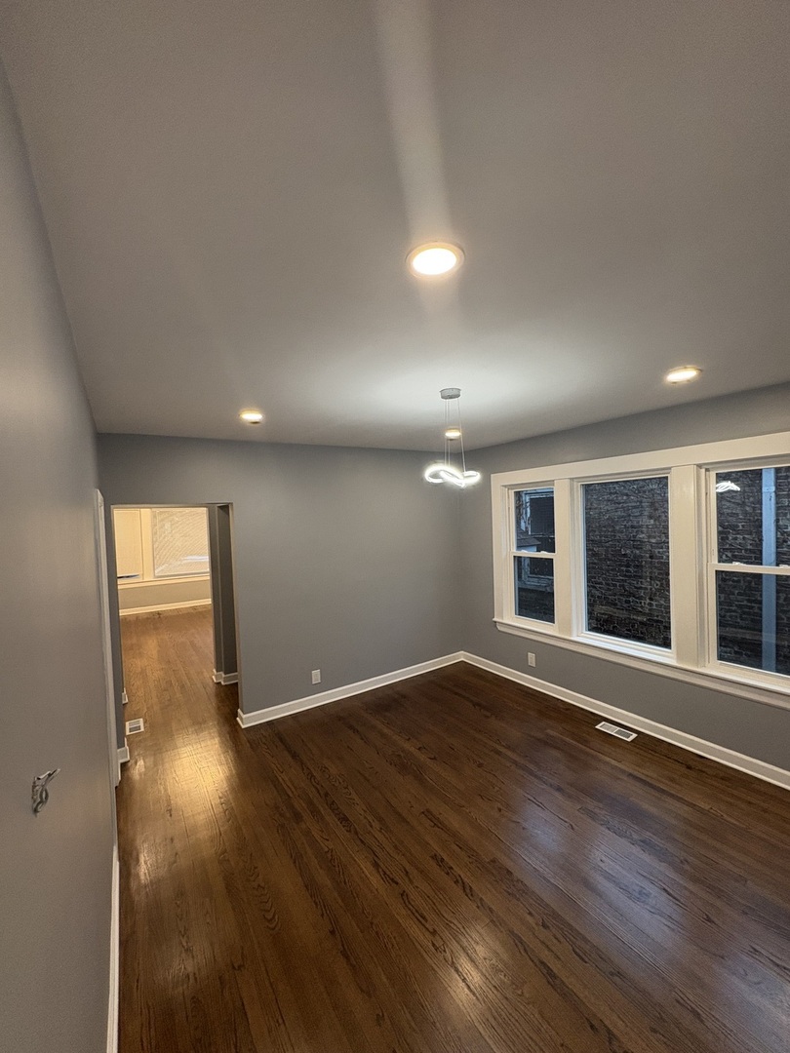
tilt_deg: -0.6
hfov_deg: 85.7
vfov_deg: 102.1
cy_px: 526
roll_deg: +1.7
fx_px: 426
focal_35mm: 14
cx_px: 395
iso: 320
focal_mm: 2.22
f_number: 2.2
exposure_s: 1/120
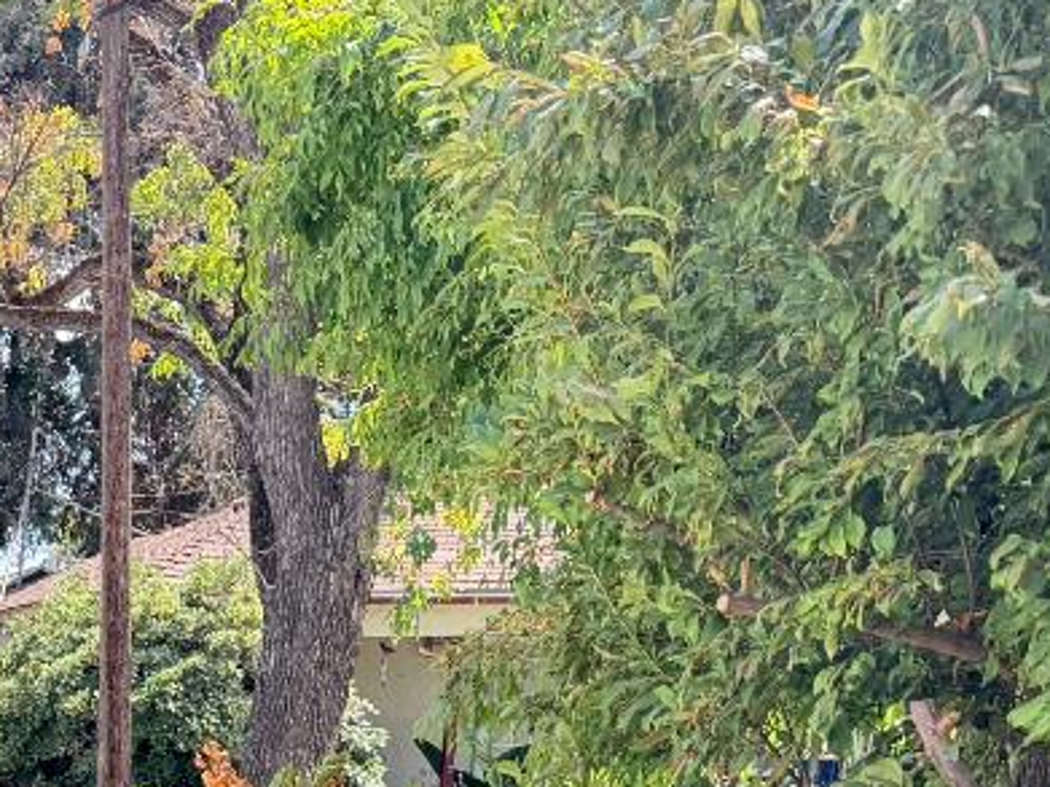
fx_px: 2790
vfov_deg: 14.5
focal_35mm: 92
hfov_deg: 19.2
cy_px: 1326
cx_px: -424
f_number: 1.78
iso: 100
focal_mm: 6.76
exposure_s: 1/1005
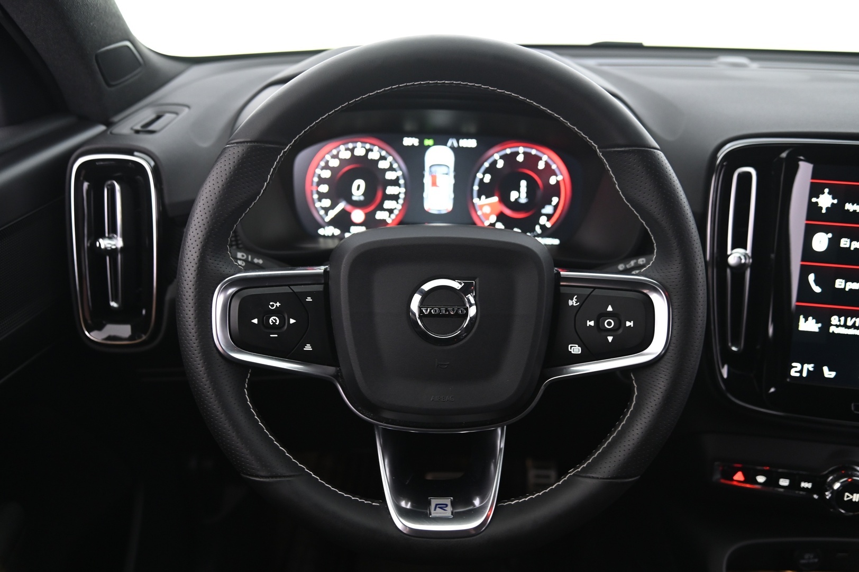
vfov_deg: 42.3
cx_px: 430
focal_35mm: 31
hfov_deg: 60.3
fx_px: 739
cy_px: 286
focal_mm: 31
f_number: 4
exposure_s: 1/13
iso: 2000
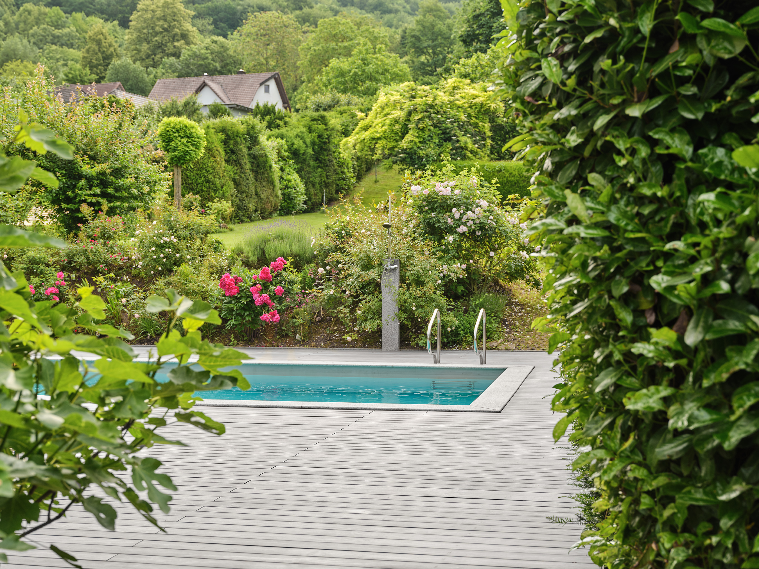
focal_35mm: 51
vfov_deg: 28.6
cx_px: 380
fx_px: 1118
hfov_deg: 37.5
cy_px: 284
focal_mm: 64
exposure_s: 1/200
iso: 100
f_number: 5.6
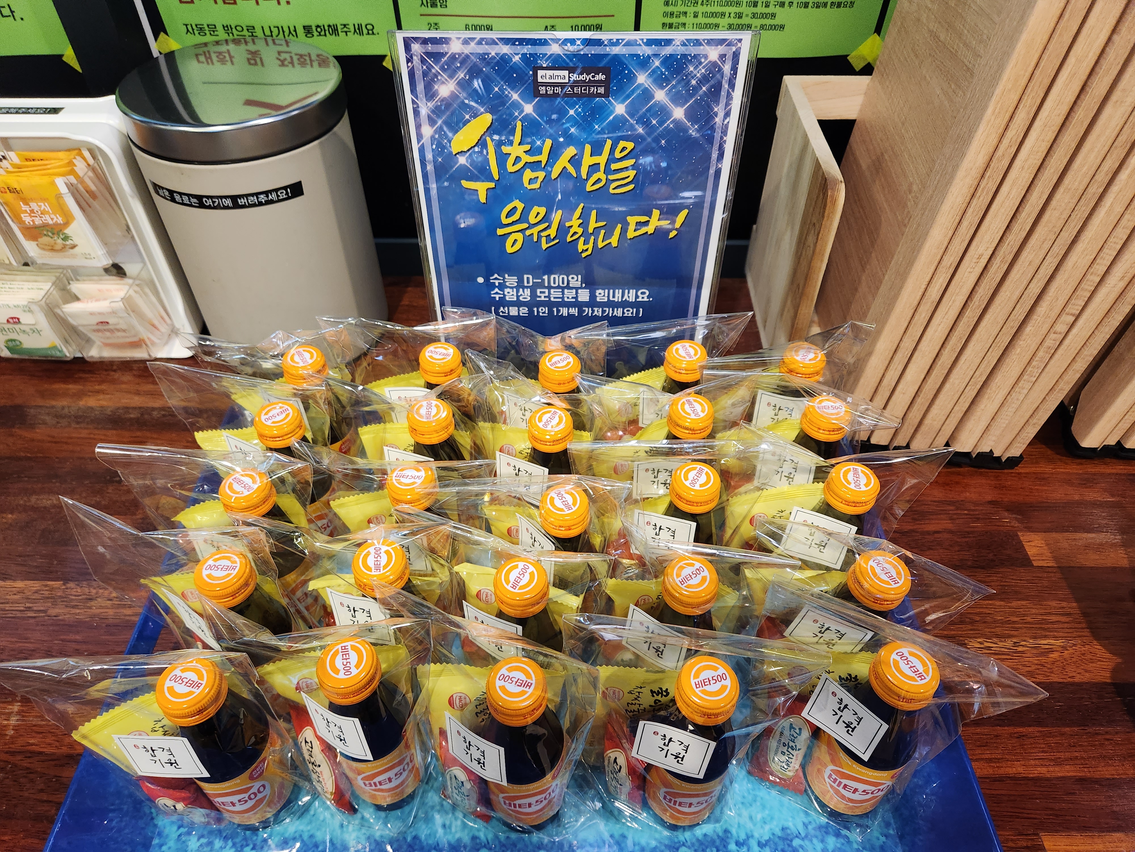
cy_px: 426
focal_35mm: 23
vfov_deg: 58.9
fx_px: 754
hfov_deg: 73.9
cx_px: 568
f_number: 1.8
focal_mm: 5.4
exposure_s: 1/120
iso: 500
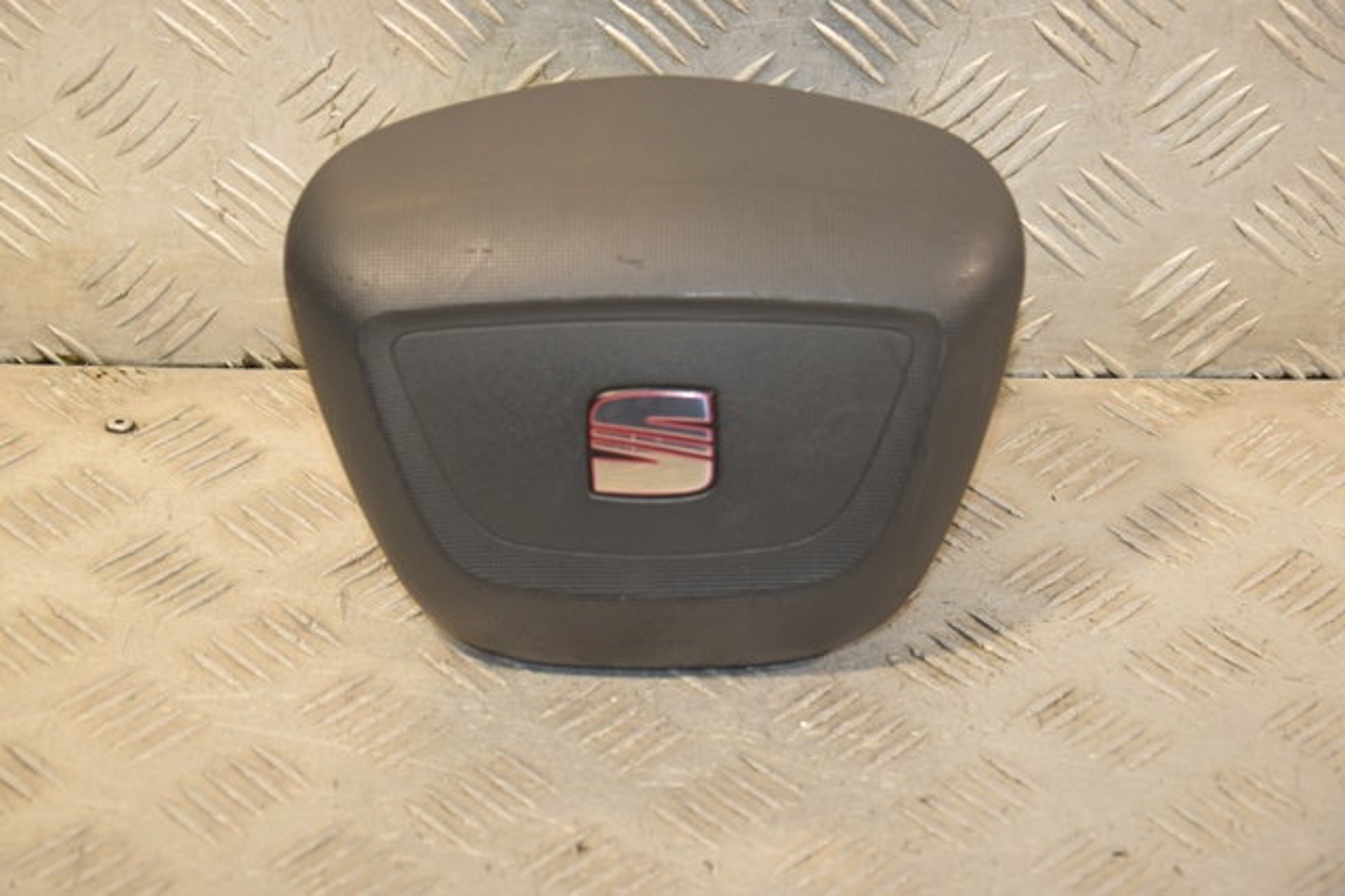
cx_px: 672
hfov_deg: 19.5
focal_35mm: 105
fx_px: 3921
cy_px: 448
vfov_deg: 13.0
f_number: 6.3
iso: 800
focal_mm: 70
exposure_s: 1/200
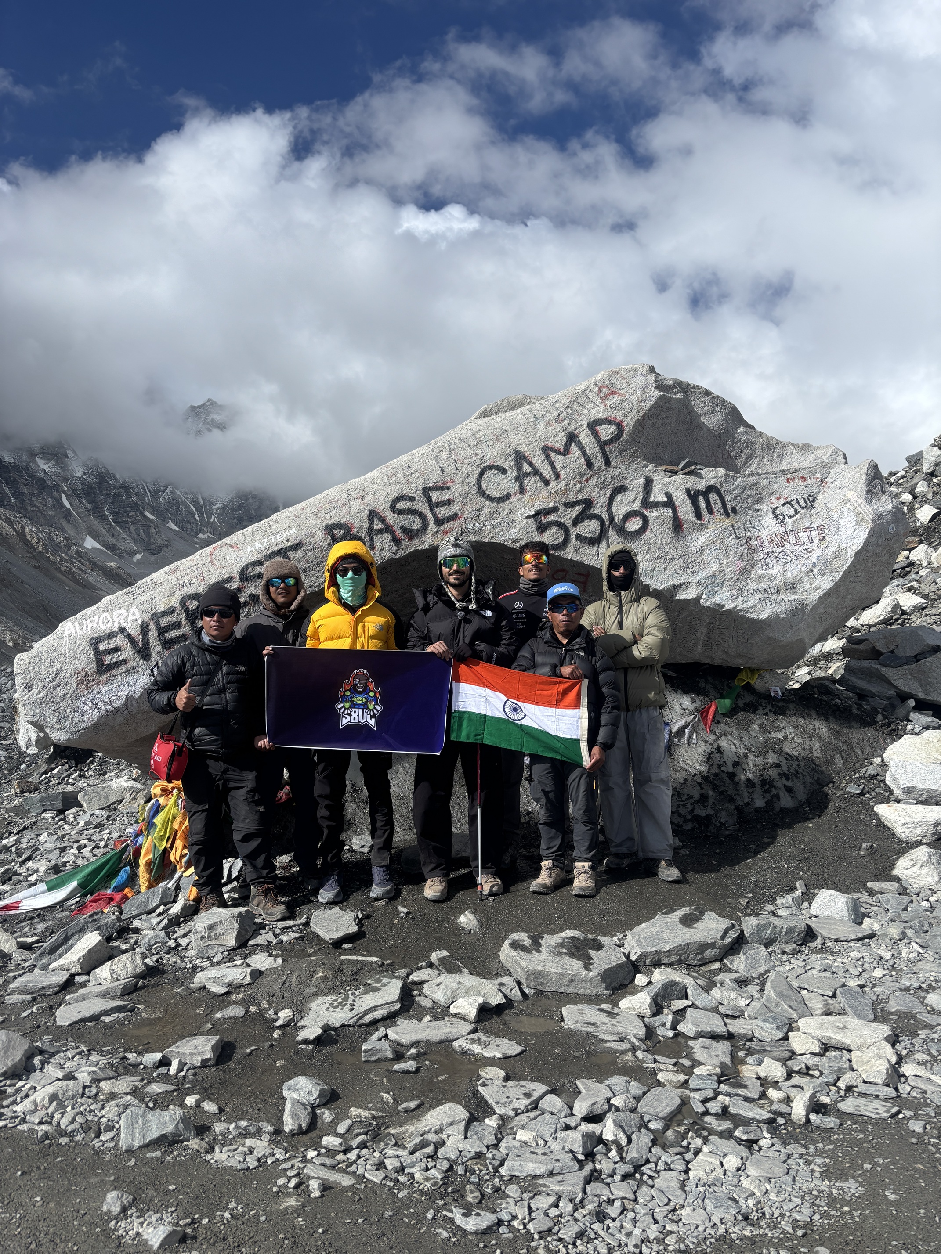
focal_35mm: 26
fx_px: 942
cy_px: 627
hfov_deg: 53.1
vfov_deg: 67.3
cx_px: 470
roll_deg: +0.5
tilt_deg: +1.7
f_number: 1.6
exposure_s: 1/5348
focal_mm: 5.96
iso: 50
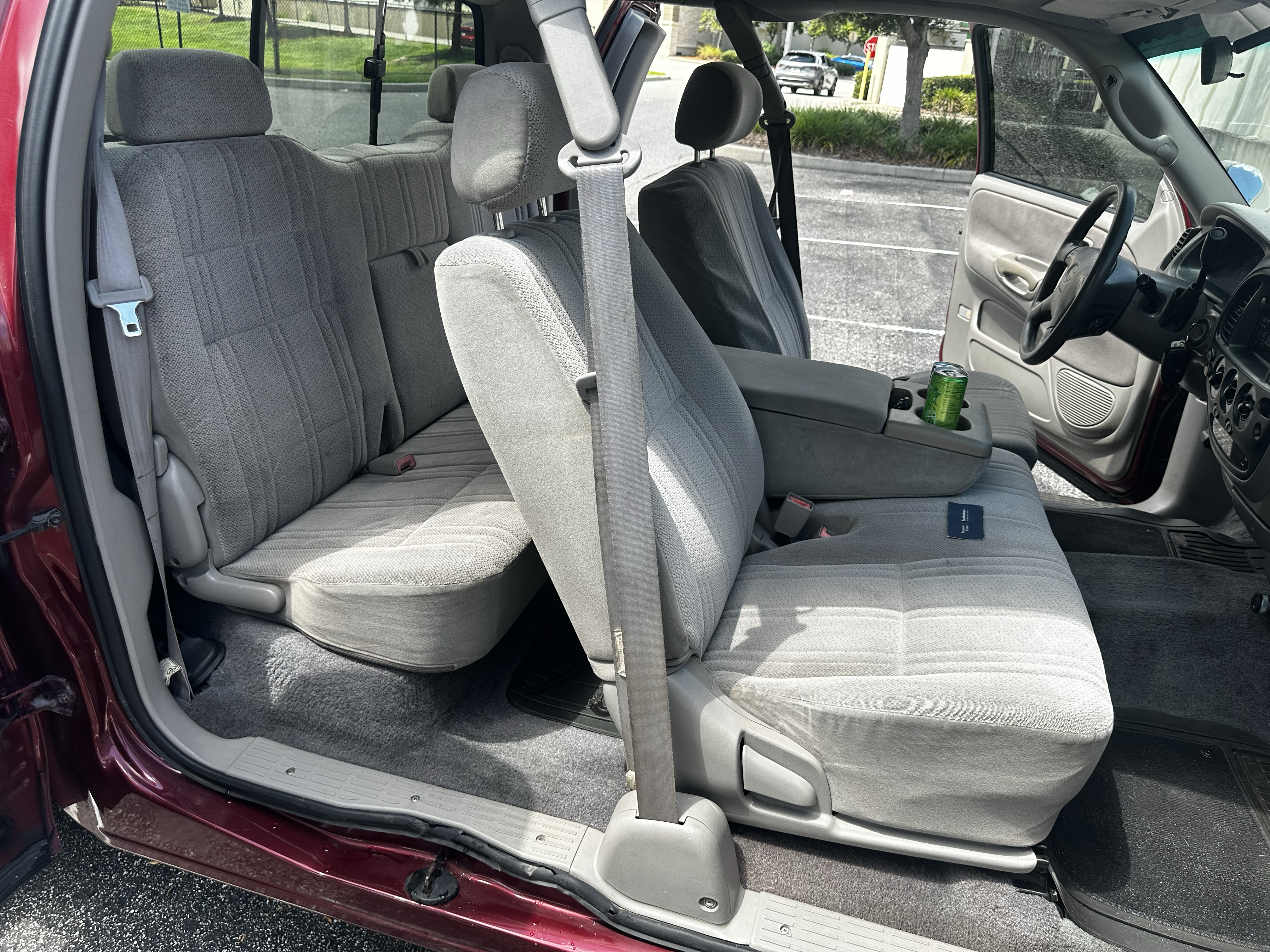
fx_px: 881
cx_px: 635
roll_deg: -5.0
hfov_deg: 71.6
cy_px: 476
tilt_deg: -27.8
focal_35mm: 24
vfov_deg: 56.8
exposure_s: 1/935
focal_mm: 6.86
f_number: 1.78
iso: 80
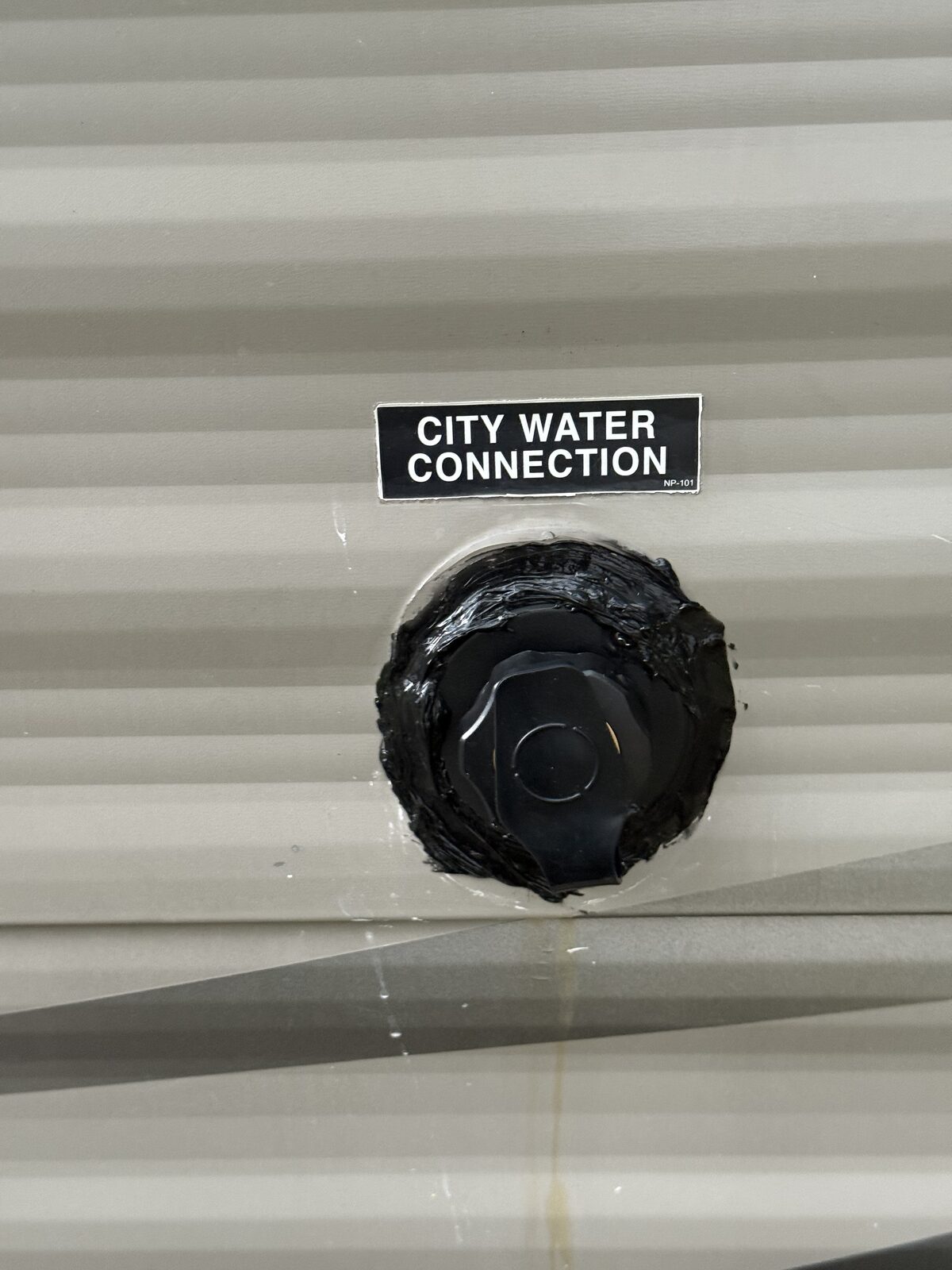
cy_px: 635
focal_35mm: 48
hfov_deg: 30.3
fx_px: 1760
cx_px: 476
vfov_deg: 39.7
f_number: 1.78
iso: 250
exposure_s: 1/54
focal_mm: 6.76
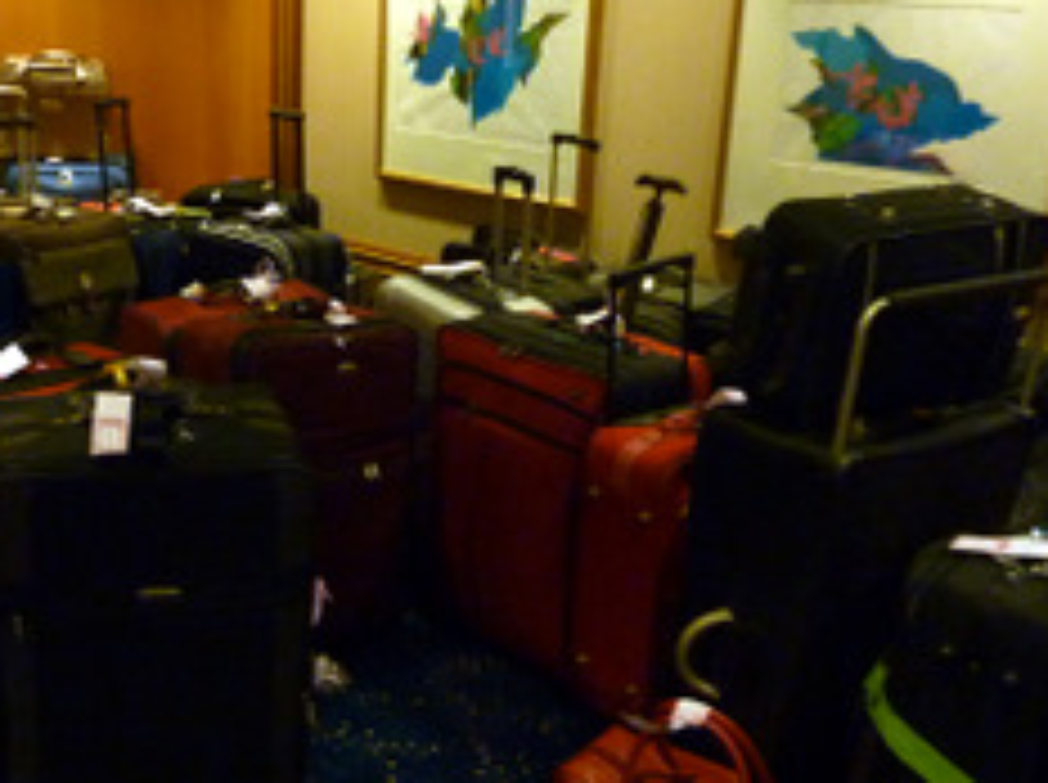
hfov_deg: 42.9
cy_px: 454
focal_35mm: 43
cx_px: 301
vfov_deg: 33.4
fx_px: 1300
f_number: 3.3
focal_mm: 4.1
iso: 400
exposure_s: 1/6
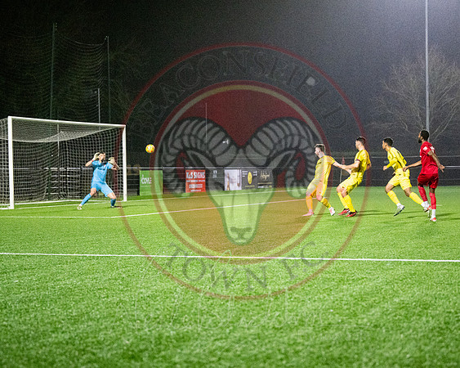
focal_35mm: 91
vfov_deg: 16.9
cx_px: 289
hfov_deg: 21.0
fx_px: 1235
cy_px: 199
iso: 8000
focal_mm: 72
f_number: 2.8
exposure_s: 1/1000
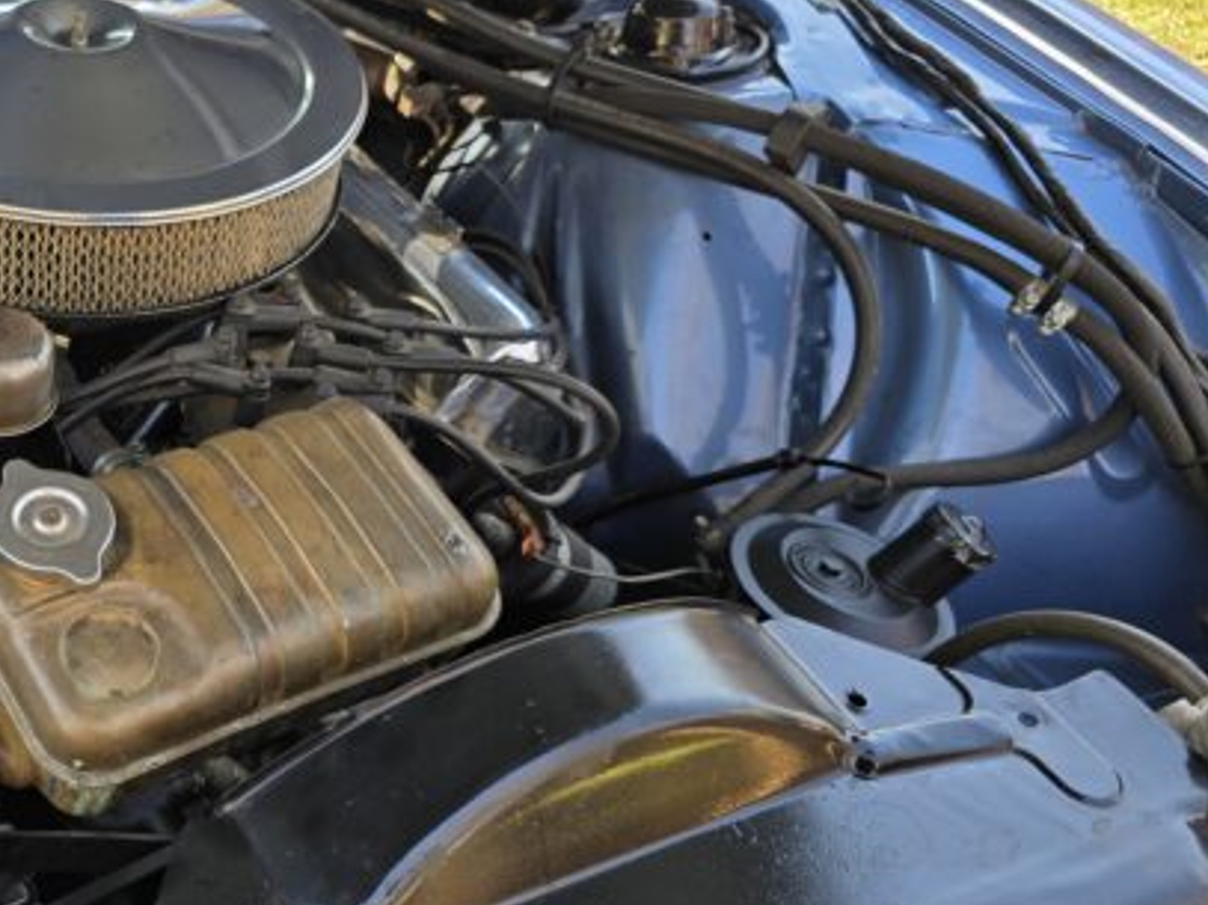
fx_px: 1570
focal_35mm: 45
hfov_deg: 38.7
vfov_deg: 32.2
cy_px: 476
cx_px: 89
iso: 40
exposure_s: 1/180
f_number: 1.7
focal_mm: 6.3
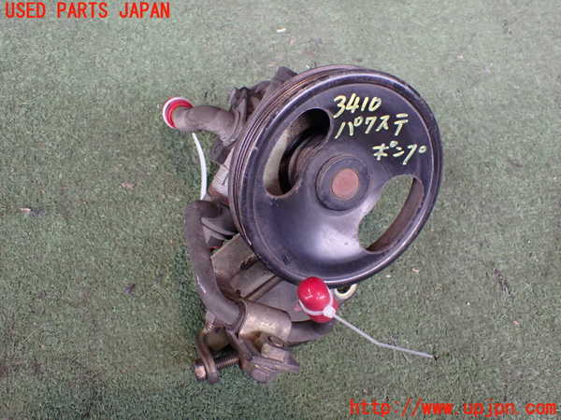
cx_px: 280
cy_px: 210
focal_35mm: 32
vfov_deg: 44.2
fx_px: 519
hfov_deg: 56.8
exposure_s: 1/125
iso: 500
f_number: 2.4
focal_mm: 5.79
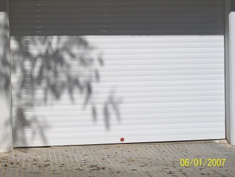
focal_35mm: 92
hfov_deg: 21.3
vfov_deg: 16.1
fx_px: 625
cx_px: 114
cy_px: 92
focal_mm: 14.3
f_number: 7.6
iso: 80
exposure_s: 1/822
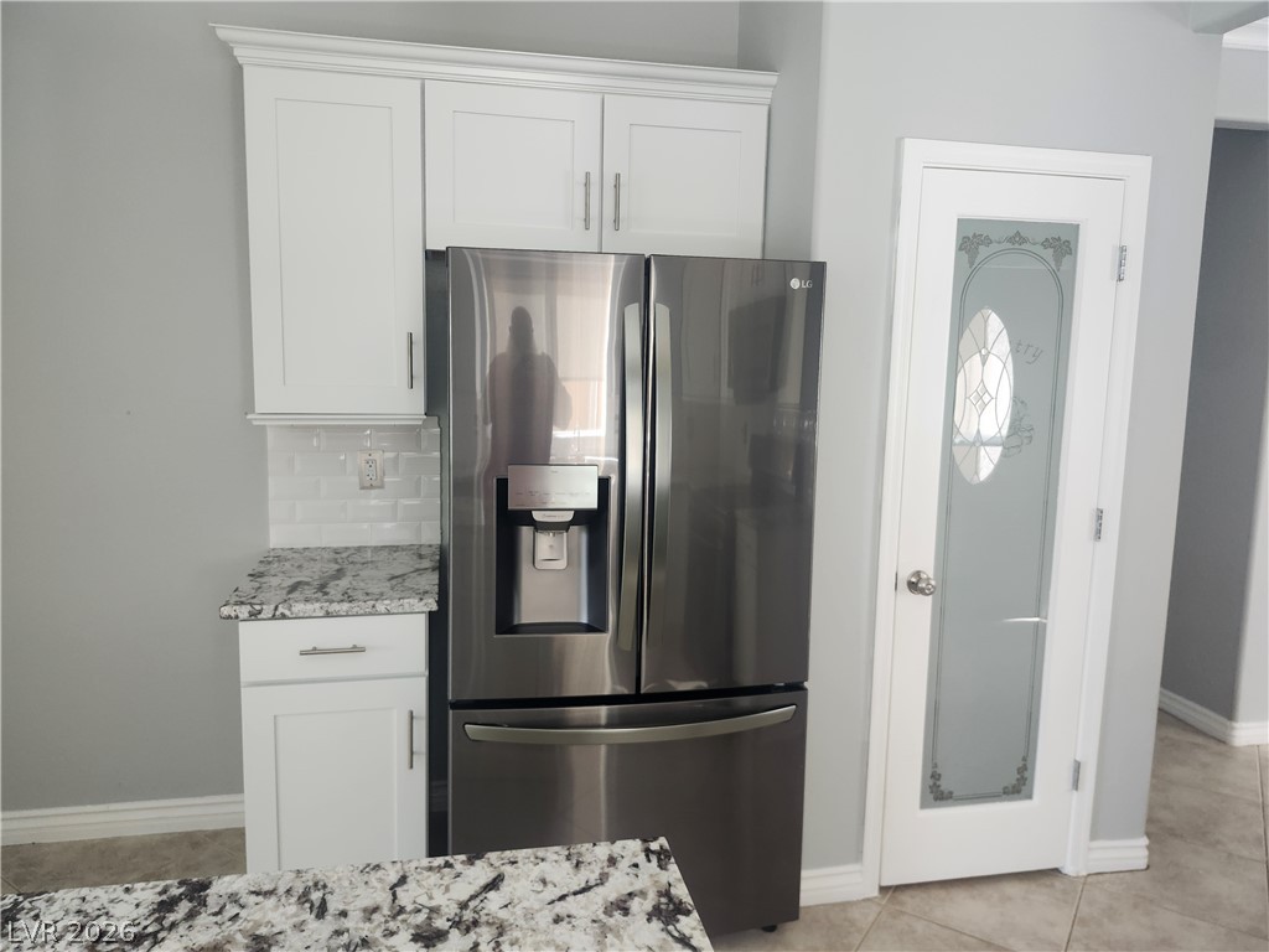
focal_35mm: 23
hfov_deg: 73.9
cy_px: 476
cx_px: 634
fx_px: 843
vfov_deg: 58.9
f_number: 1.8
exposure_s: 1/120
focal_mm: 5.54
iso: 250
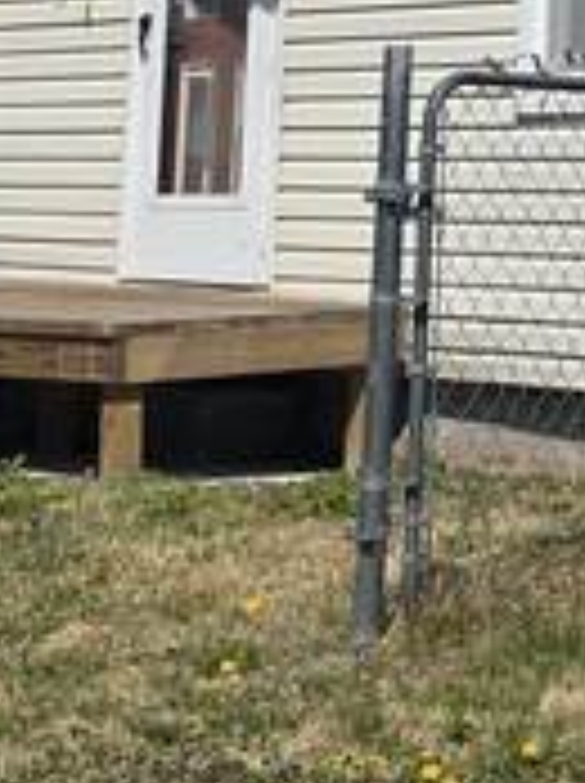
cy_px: -486
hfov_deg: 11.1
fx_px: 2869
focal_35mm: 127
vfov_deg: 14.2
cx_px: 932
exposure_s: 1/7944
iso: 64
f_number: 1.7
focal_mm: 6.3
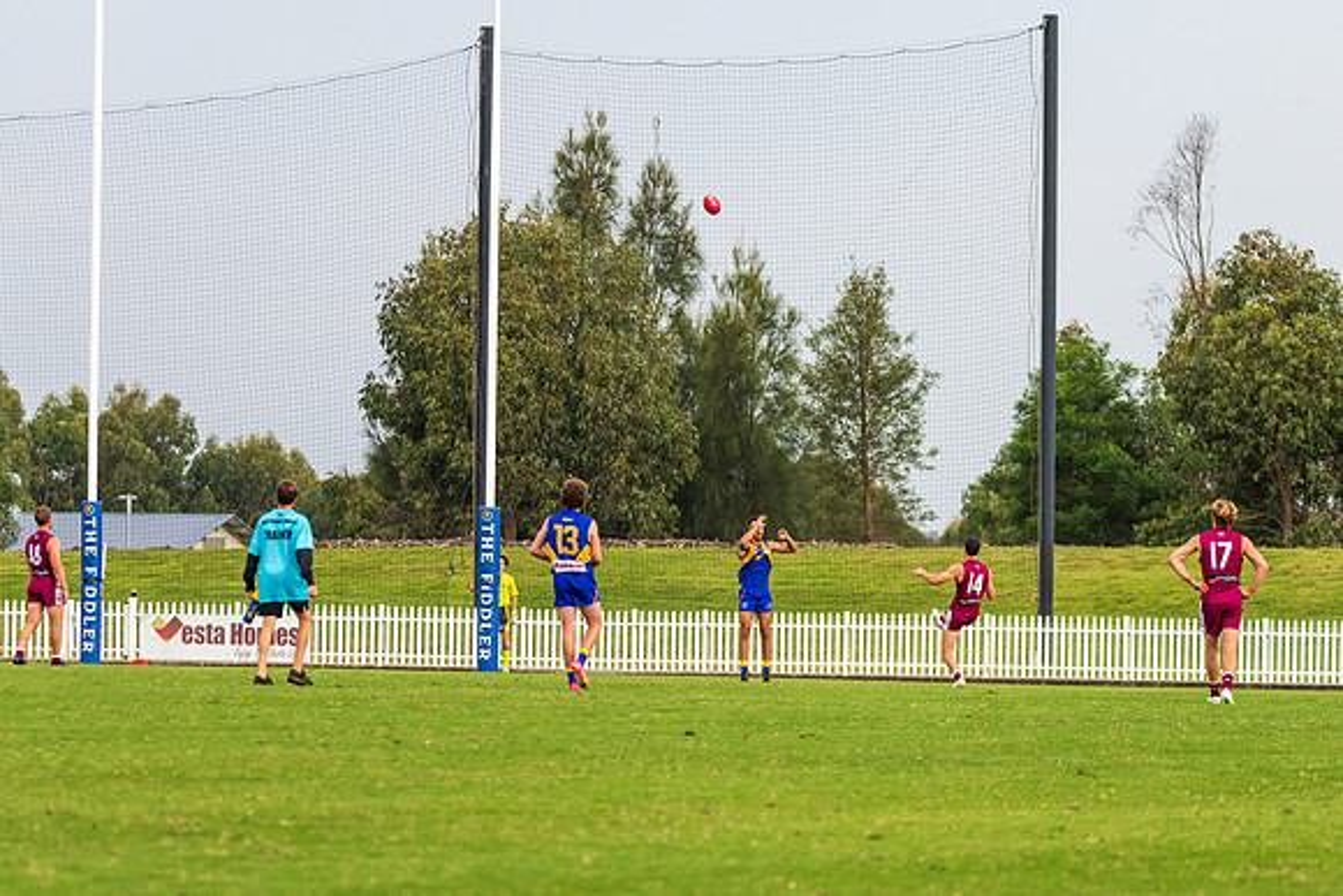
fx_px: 9242
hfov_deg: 8.3
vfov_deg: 5.6
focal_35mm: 248
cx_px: 765
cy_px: 545
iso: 800
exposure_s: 1/1600
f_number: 5.6
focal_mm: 200
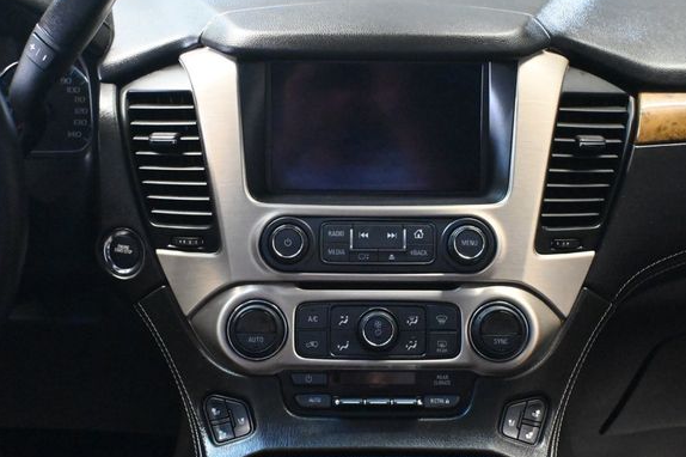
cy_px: 223
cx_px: 360
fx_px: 1115
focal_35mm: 59
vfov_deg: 23.1
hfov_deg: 34.2
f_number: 5.3
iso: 12800
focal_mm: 35
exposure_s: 1/40
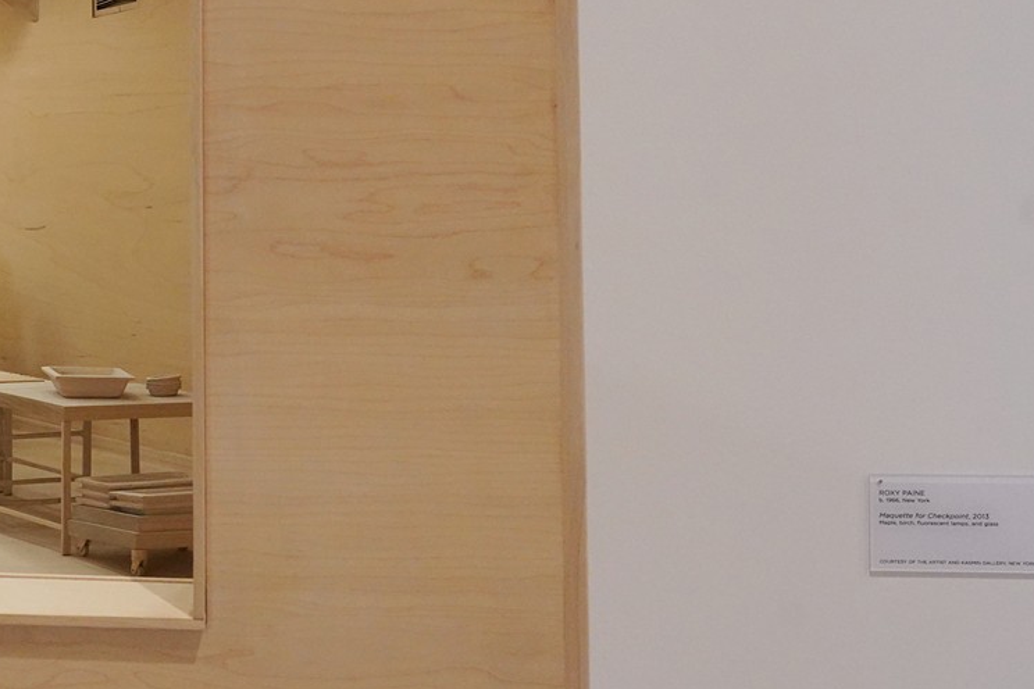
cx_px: -202
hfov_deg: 21.9
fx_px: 2470
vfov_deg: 15.8
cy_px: 199
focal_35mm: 86
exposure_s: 1/80
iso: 4000
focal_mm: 32
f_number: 8
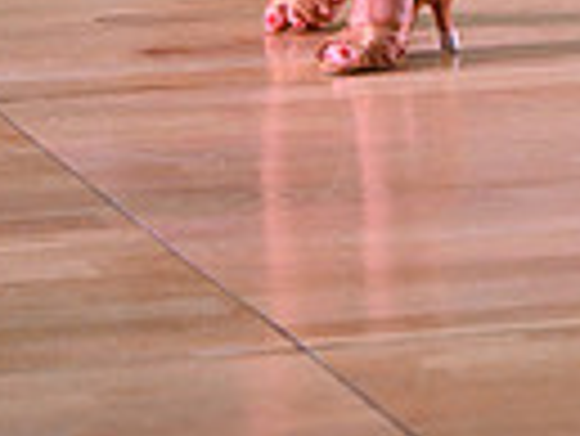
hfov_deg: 3.8
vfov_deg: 2.8
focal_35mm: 517
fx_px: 8671
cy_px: -773
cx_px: 519
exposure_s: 1/400
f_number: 5.6
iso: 4000
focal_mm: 120
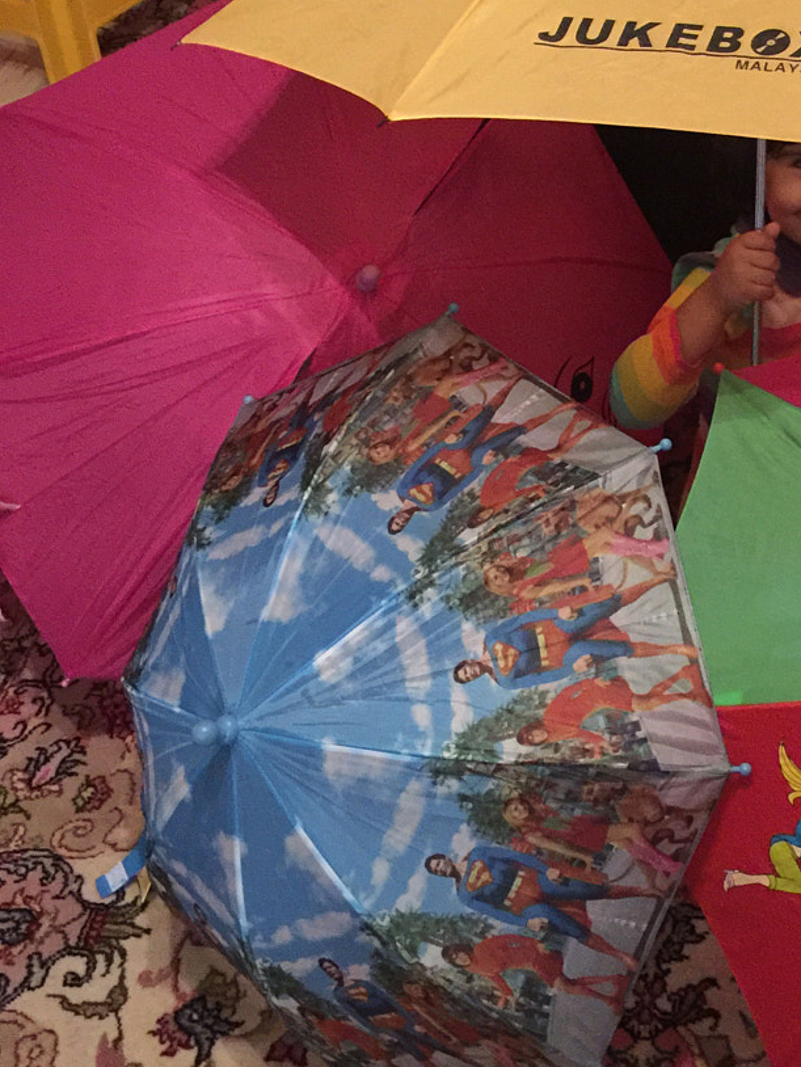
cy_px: 269
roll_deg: -1.5
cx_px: 784
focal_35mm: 57
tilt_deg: -35.2
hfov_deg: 24.6
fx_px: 1758
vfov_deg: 33.1
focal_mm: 4.15
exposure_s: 1/8
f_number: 2.2
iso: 200
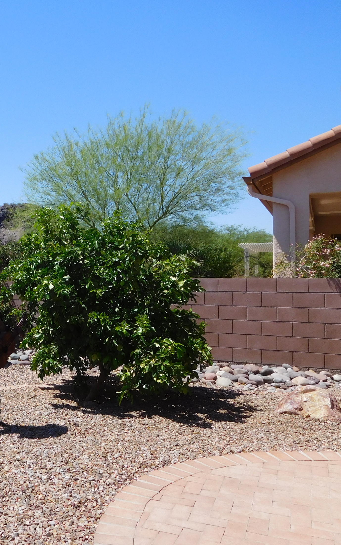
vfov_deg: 54.0
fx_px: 535
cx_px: -13
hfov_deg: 32.1
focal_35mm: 36
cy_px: 272
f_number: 3.4
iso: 125
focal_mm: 4.5
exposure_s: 1/1250
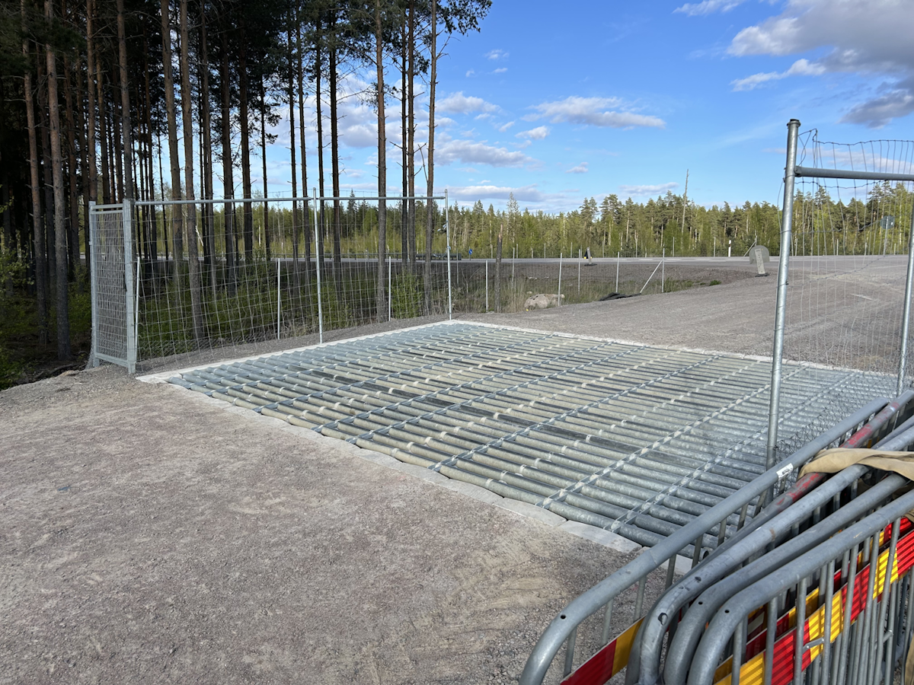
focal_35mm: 26
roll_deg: -1.1
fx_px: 687
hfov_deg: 67.3
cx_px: 457
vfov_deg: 53.1
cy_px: 342
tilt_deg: -7.4
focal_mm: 5.7
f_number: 1.5
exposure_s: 1/2994
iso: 50
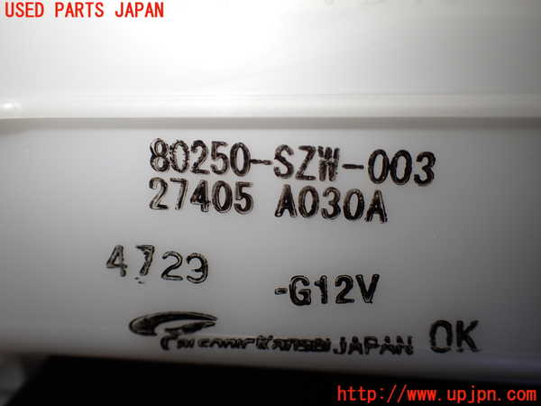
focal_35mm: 30
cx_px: 270
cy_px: 203
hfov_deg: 60.0
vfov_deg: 46.8
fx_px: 469
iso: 125
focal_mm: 5.4
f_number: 2.3
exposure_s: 1/125
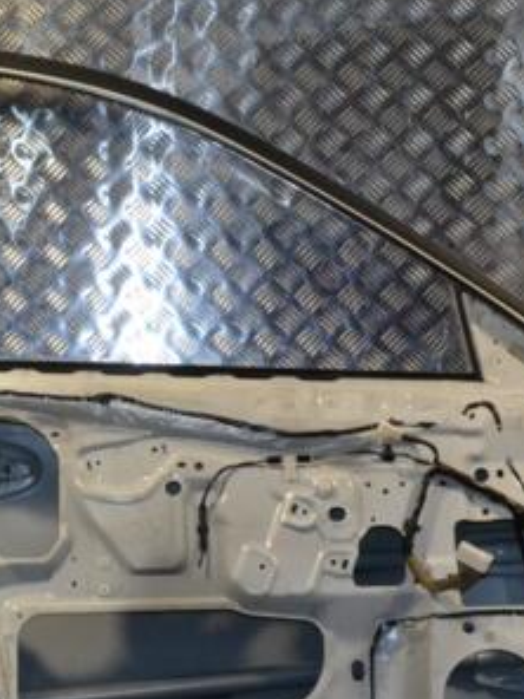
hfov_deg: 19.3
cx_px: 135
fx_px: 1534
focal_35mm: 76
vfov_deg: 25.5
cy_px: 465
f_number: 16
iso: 3200
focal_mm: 26
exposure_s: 1/200
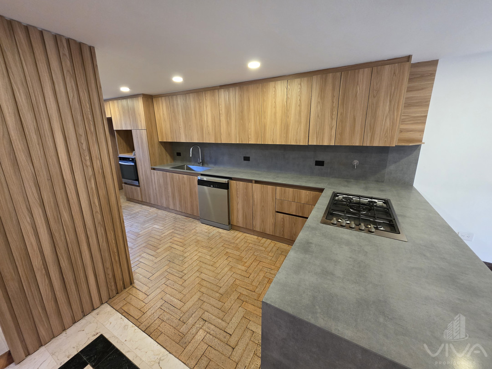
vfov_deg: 89.9
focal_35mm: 13
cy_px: 184
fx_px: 185
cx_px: 246
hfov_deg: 106.2
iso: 400
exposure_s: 1/60
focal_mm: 2.2
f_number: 1.9
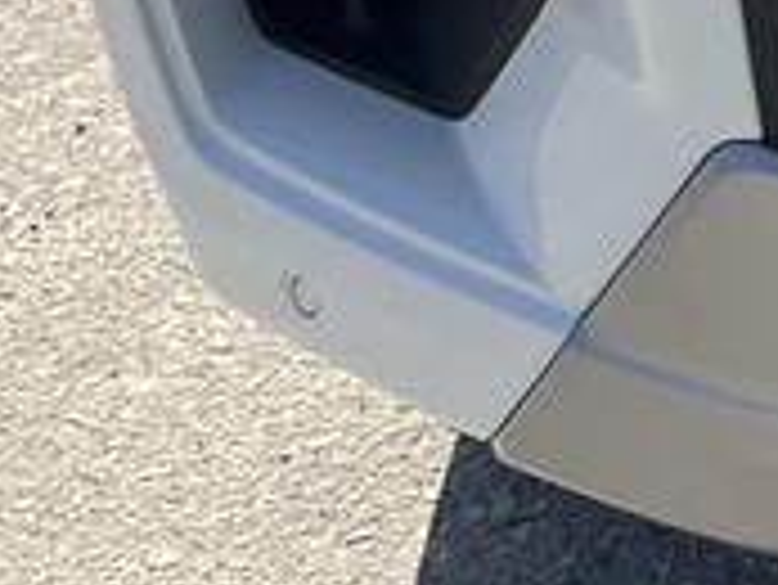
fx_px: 4318
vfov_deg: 7.2
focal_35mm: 192
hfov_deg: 8.6
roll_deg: -1.0
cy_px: -846
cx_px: 2289
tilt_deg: -18.8
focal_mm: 5.1
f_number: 1.6
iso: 50
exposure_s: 1/4651
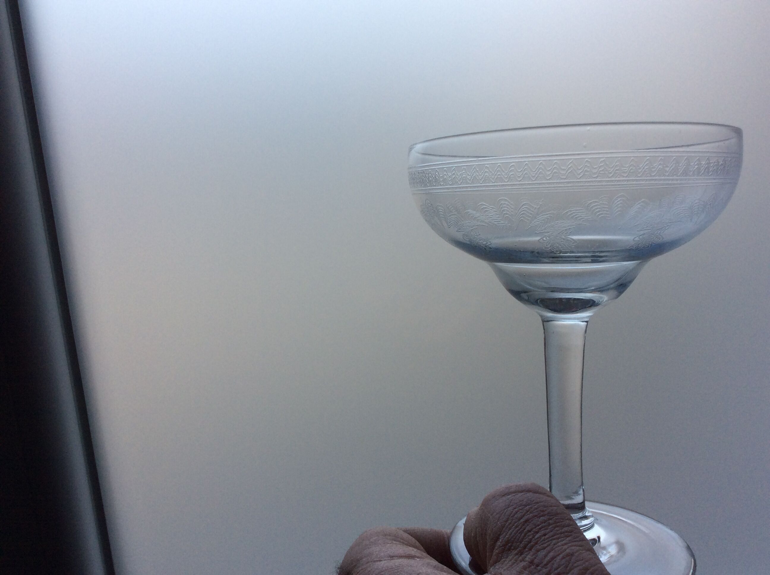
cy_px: 288
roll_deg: +4.6
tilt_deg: -19.2
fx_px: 711
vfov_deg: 44.1
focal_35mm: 32
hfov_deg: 56.9
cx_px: 385
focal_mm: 3.3
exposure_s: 1/166
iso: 32
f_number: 2.4
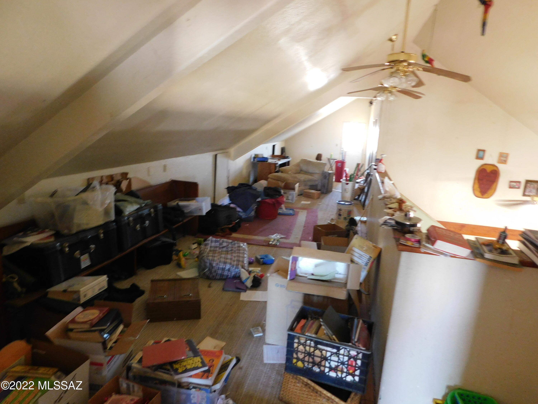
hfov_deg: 73.9
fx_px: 357
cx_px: 269
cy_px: 202
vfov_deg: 58.9
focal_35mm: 23
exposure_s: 1/10
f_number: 3
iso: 400
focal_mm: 4
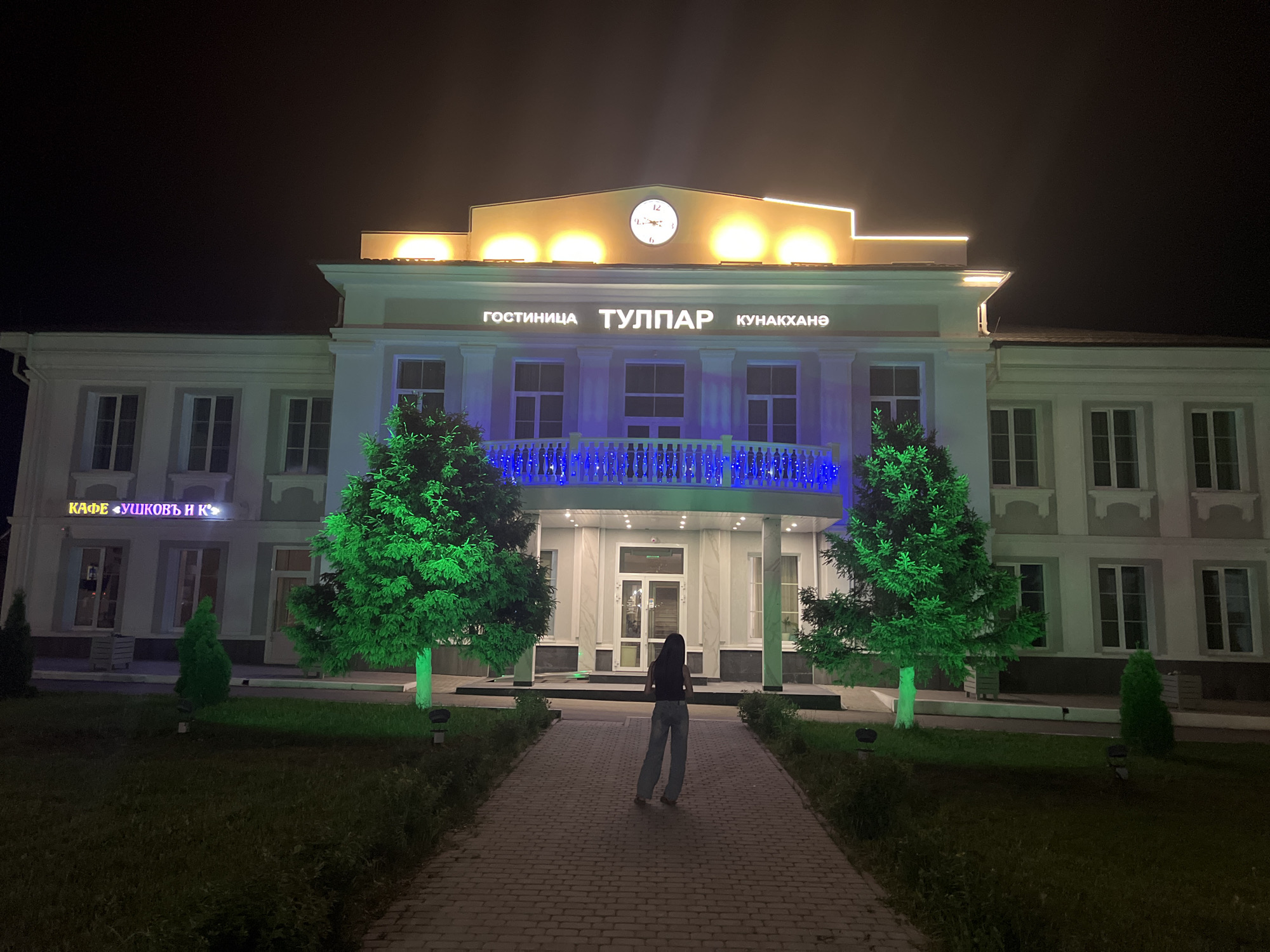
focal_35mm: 26
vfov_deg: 53.1
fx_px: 954
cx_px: 635
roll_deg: -1.2
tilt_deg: +9.6
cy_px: 476
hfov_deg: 67.3
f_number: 1.5
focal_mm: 5.7
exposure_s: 1/33
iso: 500
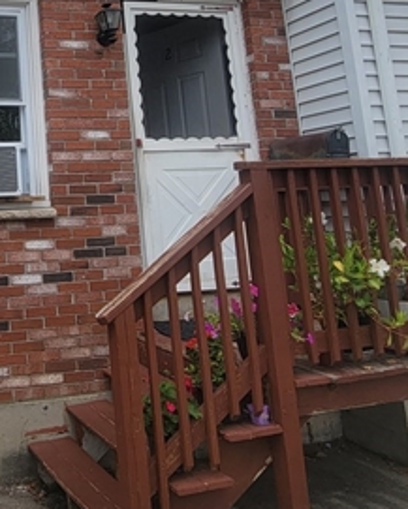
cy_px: 116
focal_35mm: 36
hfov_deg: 35.3
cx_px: -39
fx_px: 543
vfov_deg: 48.0
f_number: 2.2
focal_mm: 2.2
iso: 50
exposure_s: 1/1151
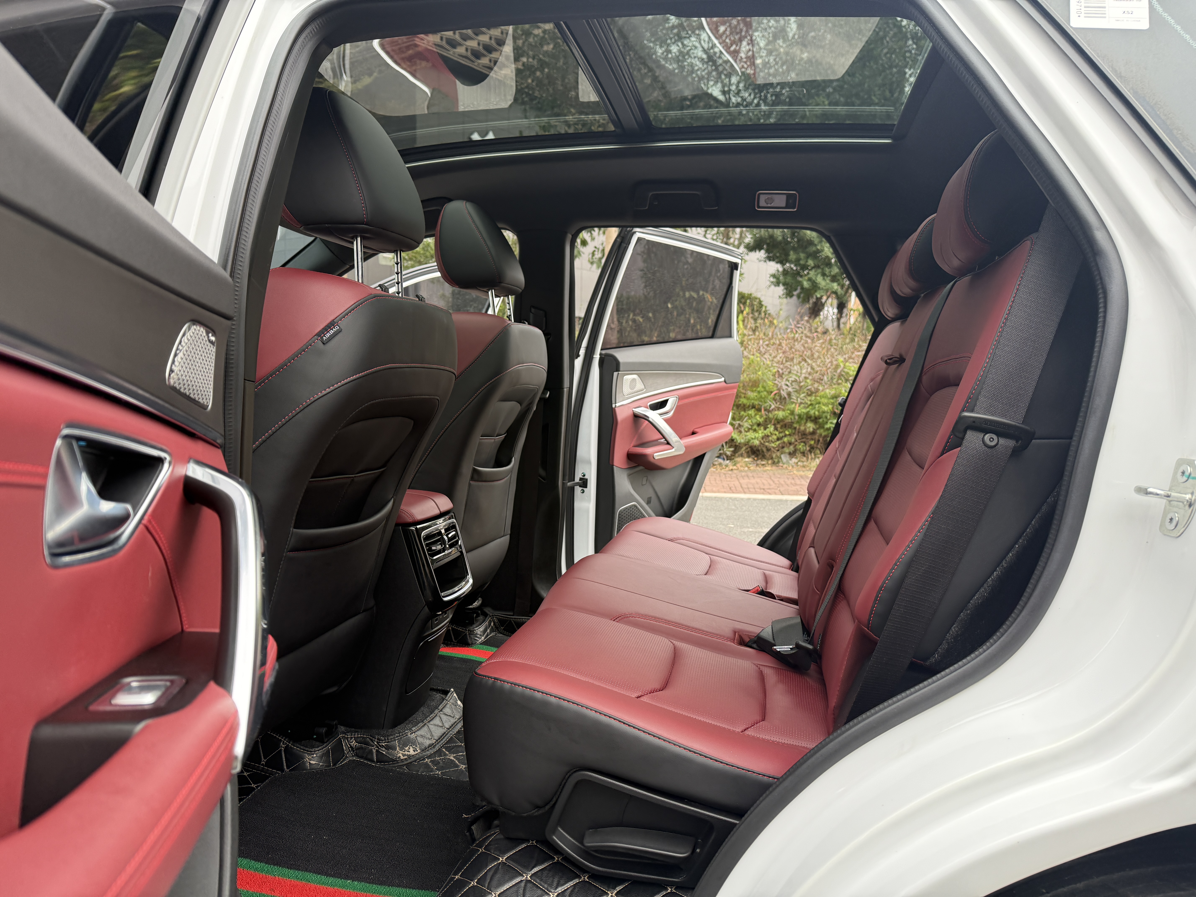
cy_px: 448
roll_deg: -2.1
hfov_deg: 71.6
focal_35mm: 24
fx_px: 829
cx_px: 598
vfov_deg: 56.8
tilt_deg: -7.3
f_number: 1.78
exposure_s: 1/254
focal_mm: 6.76
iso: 100
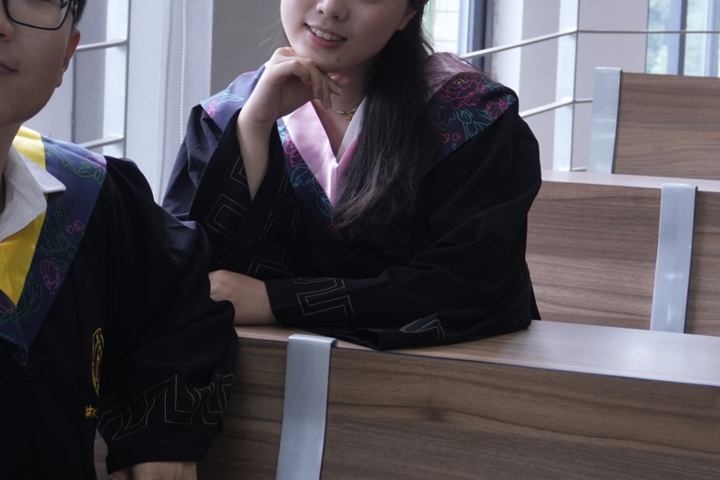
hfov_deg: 20.6
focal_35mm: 99
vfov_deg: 13.8
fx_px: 1983
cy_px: 169
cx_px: 314
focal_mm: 29
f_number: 4.5
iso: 500
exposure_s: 1/50
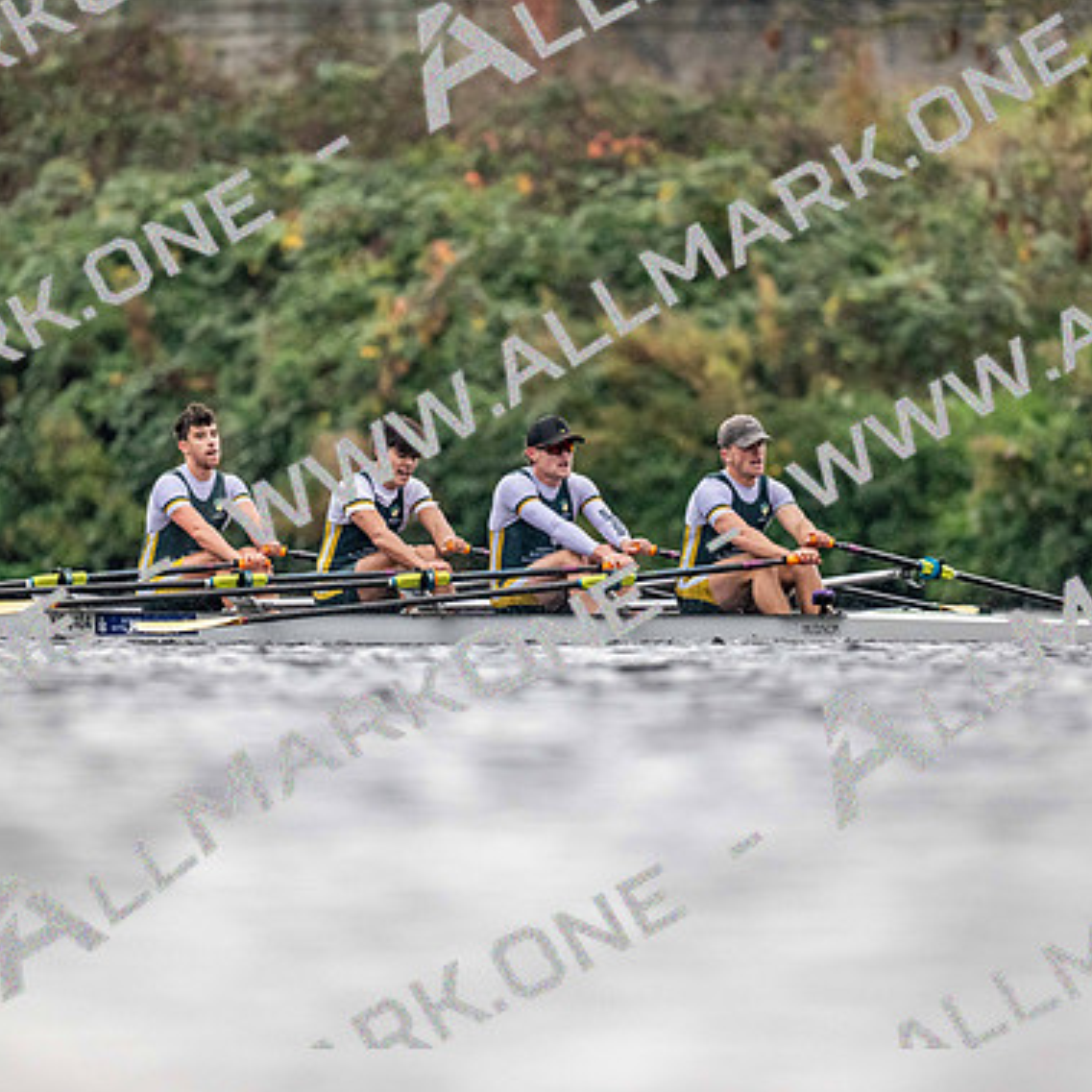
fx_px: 27874
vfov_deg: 2.2
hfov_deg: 2.2
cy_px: 555
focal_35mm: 781
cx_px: 576
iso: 2200
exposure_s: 1/2500
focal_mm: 600
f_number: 4
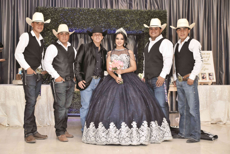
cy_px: 77
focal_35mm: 93
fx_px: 594
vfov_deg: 14.7
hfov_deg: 21.9
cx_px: 115
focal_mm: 62
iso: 1600
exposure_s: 1/60
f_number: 5
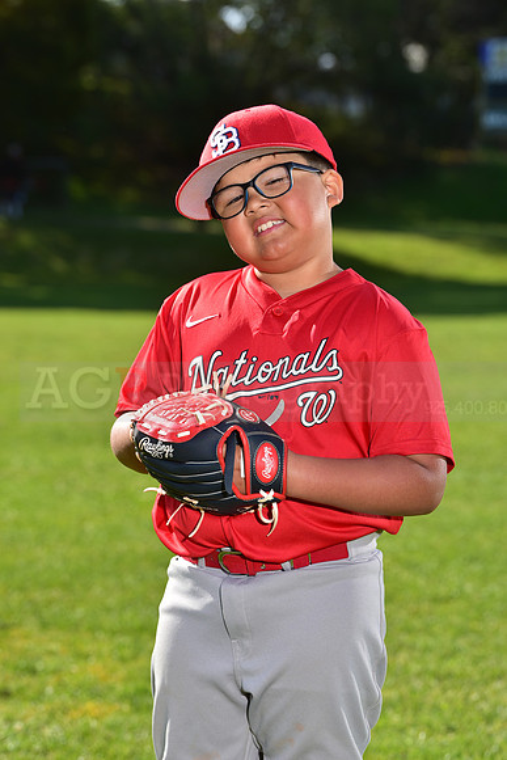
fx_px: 2533
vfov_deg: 17.1
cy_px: 380
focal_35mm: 120
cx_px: 254
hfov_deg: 11.4
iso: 80
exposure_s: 1/250
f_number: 5.6
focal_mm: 120
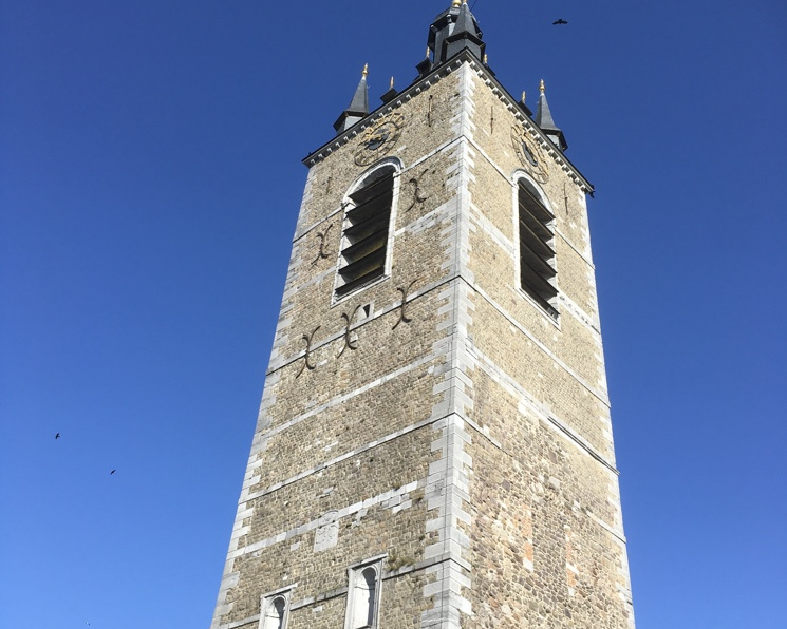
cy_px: 316
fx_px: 885
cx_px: 395
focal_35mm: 38
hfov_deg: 47.9
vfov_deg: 39.2
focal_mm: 4.15
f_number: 2.2
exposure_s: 1/1538
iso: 25
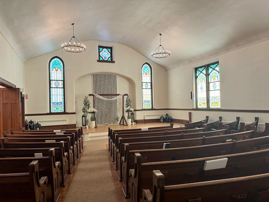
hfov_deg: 71.6
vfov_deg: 56.8
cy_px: 101
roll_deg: +2.4
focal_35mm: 24
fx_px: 187
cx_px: 134
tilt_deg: +1.2
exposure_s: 1/121
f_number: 1.78
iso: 160
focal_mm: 6.76
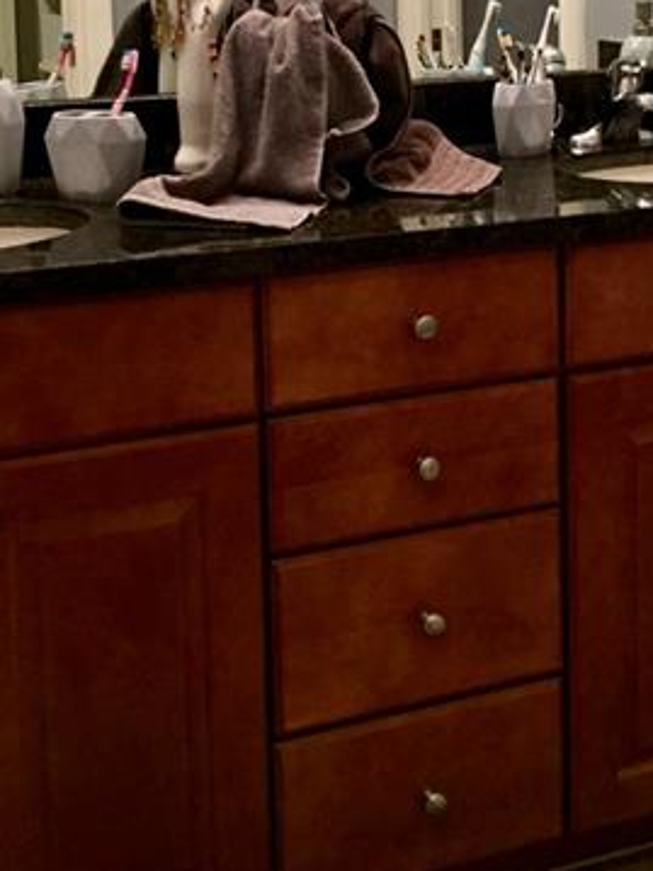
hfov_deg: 23.5
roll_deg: +2.4
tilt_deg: -6.7
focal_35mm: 62
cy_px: 112
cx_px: 447
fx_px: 1560
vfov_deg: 30.1
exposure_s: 1/30
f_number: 2.2
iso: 160
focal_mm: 4.15
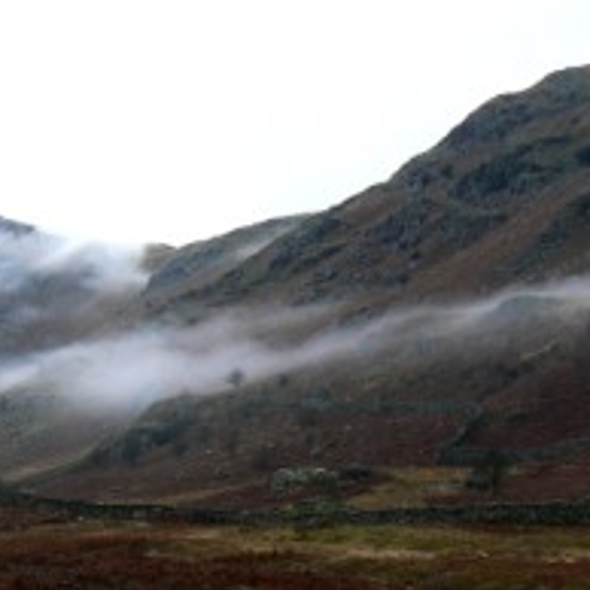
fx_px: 1369
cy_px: 456
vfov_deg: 24.0
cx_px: 55
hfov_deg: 23.6
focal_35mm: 71
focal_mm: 6
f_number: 4
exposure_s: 1/60
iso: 80
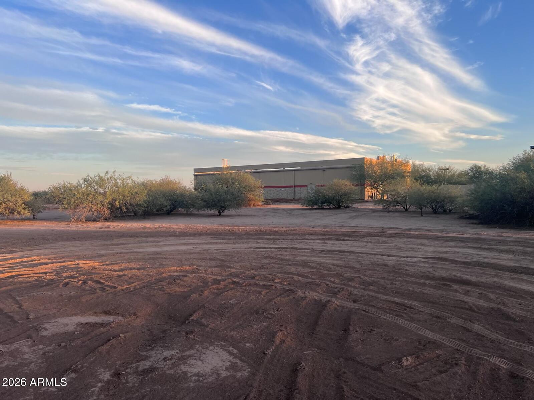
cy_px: 200
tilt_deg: +0.3
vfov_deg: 53.1
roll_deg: -0.4
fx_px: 401
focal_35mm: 26
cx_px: 267
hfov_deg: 67.3
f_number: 1.5
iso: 50
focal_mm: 5.7
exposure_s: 1/982
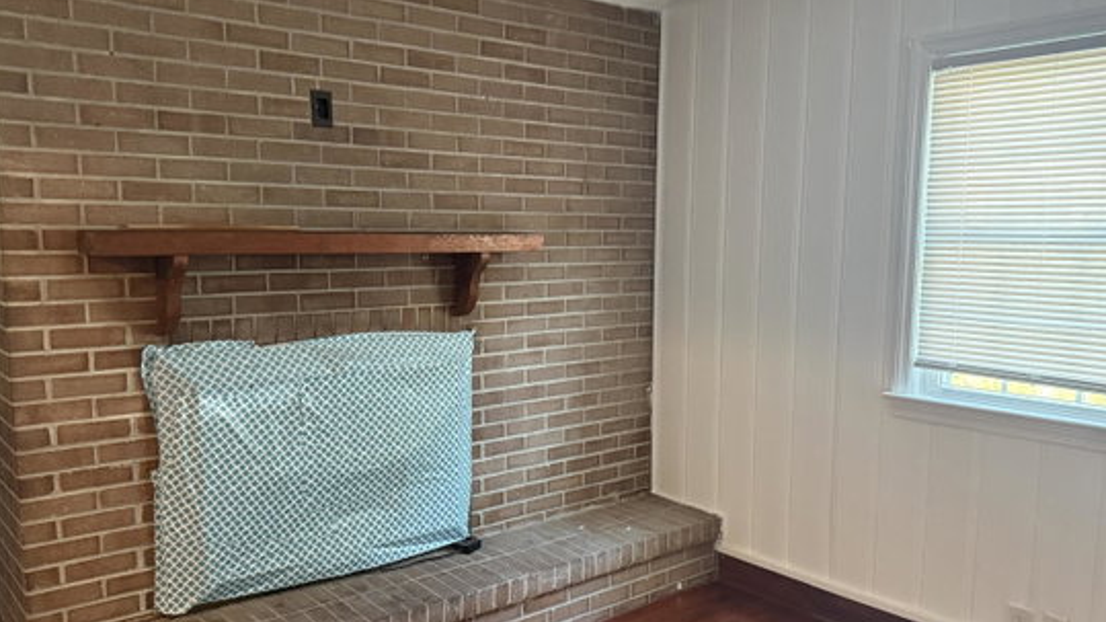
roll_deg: -0.1
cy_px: 361
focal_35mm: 31
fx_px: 909
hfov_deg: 62.6
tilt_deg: -6.6
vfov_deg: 37.7
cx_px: 549
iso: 800
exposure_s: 1/60
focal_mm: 6.76
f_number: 1.78
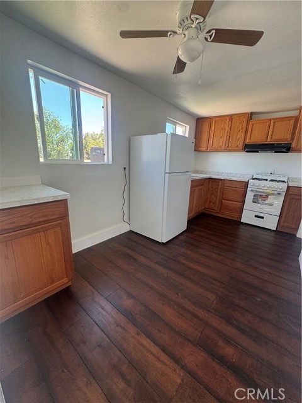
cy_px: 202
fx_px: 163
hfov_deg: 85.7
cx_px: 151
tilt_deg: -12.8
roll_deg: -3.1
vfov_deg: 102.1
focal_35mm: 14
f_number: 2.2
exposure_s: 1/99
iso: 100
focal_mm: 2.22
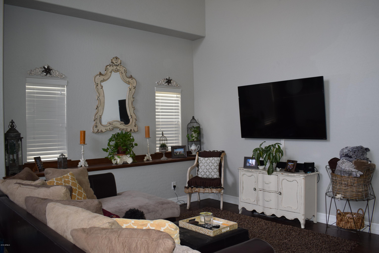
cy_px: 126
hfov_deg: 61.9
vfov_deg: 43.6
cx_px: 190
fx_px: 316
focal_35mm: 30
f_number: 5
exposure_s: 1/100
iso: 800
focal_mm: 20
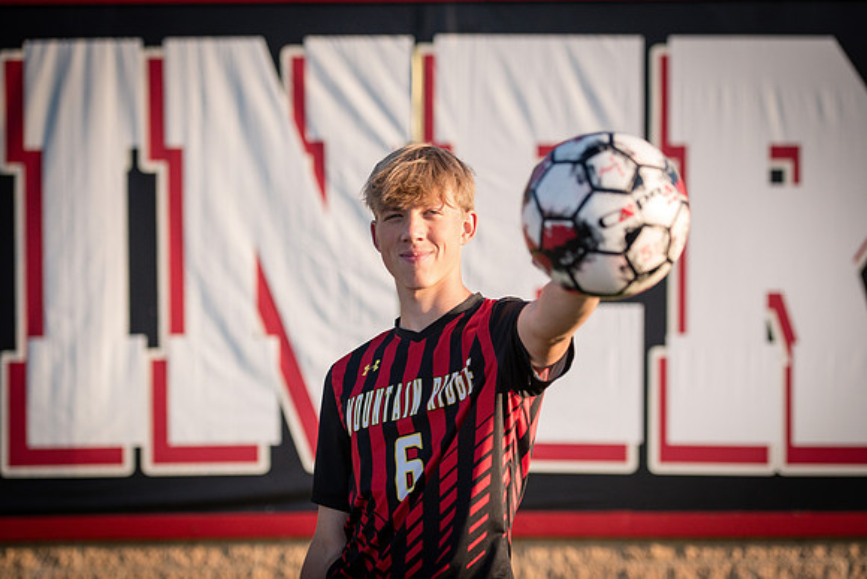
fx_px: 2168
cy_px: 290
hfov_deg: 22.6
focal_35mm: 90
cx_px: 434
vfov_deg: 15.2
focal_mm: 90
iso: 800
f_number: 2.8
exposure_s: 1/4000
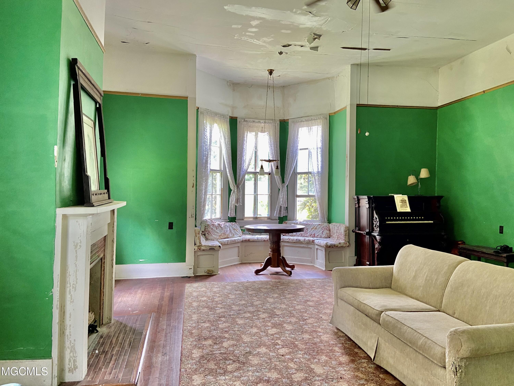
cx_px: 257
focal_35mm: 26
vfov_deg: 53.1
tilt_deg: -1.0
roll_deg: -0.5
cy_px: 193
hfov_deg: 67.3
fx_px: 386
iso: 125
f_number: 1.8
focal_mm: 4.25
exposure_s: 1/80
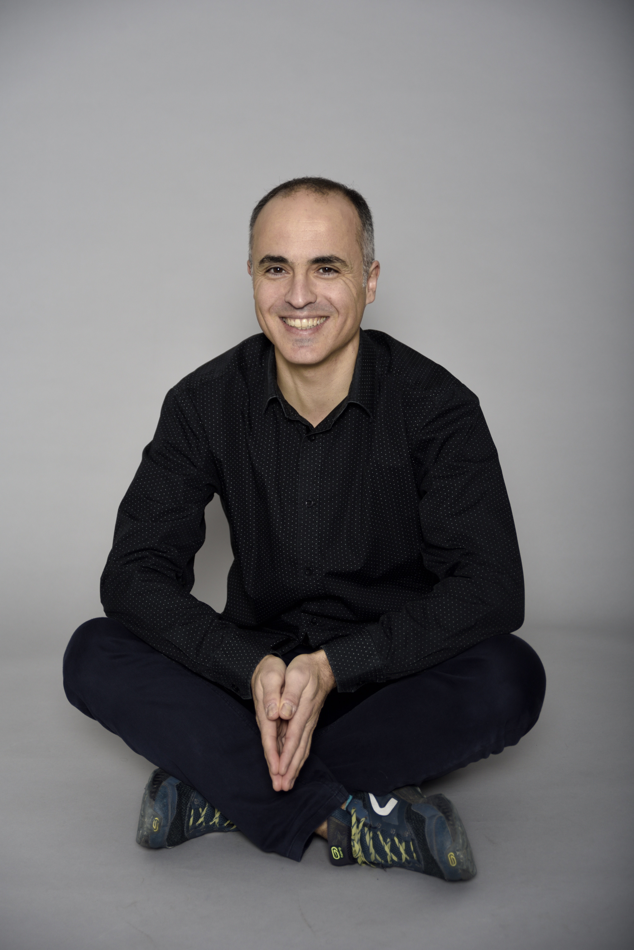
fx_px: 1979
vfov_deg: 27.0
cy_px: 475
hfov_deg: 18.2
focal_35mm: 75
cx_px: 317
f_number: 5
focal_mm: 75
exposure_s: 1/200
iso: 100
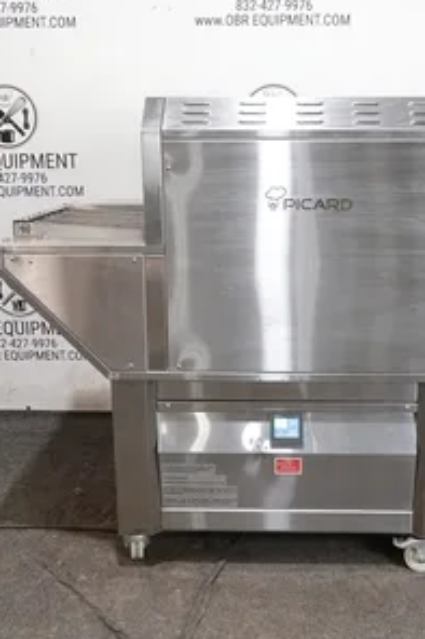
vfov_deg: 42.8
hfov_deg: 29.1
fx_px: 815
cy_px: 307
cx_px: 275
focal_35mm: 46
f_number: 4
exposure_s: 1/30
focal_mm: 12.51
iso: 800
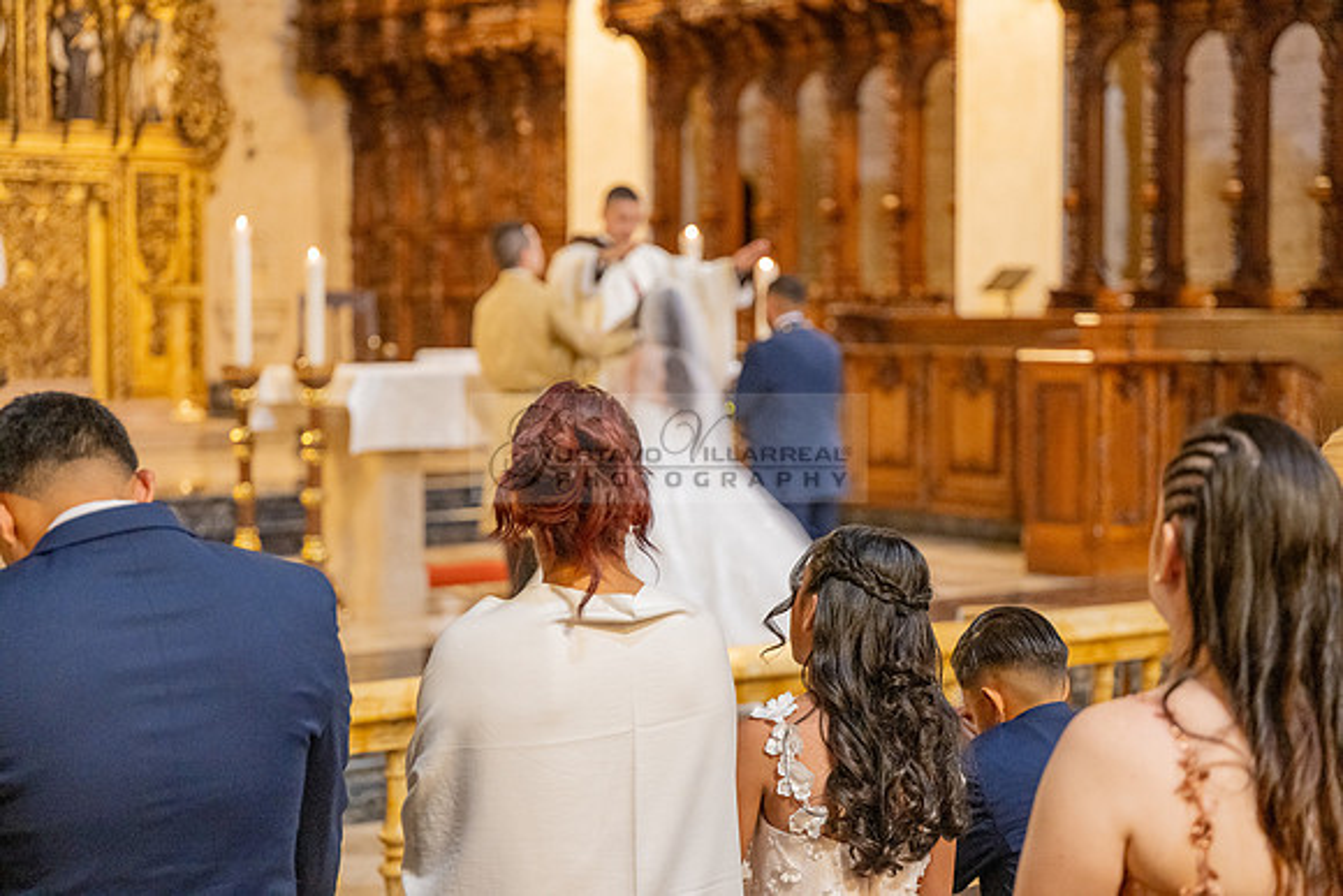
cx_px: 672
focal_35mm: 70
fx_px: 2612
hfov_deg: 28.8
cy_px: 448
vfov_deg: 19.5
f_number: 2.8
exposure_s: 1/200
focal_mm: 70
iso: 2000
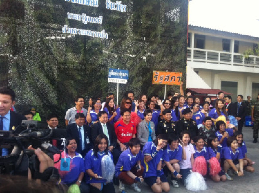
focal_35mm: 35
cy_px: 96
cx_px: 130
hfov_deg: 52.7
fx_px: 261
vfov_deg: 40.6
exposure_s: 1/120
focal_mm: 3.85
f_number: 2.8
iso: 100
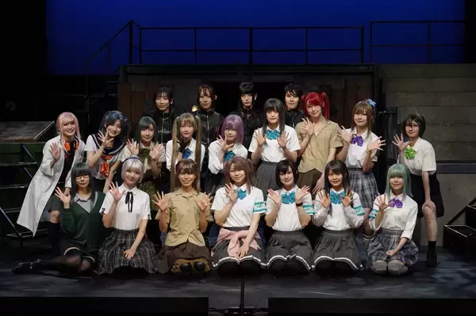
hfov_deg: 35.1
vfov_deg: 23.7
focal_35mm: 57
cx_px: 238
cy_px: 158
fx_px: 753
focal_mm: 57
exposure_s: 1/160
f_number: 7.1
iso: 2000
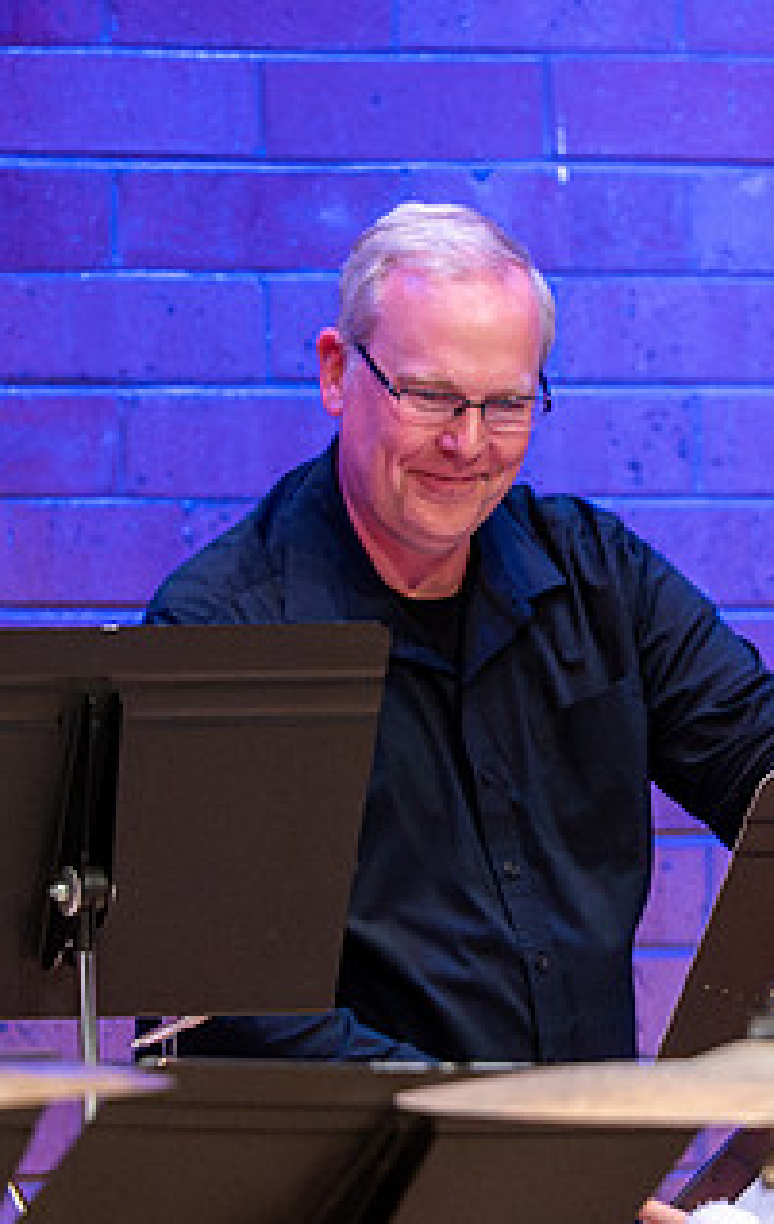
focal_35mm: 724
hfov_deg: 1.8
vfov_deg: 2.9
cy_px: 661
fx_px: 24239
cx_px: 539
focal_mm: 200
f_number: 2.8
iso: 3200
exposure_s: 1/320
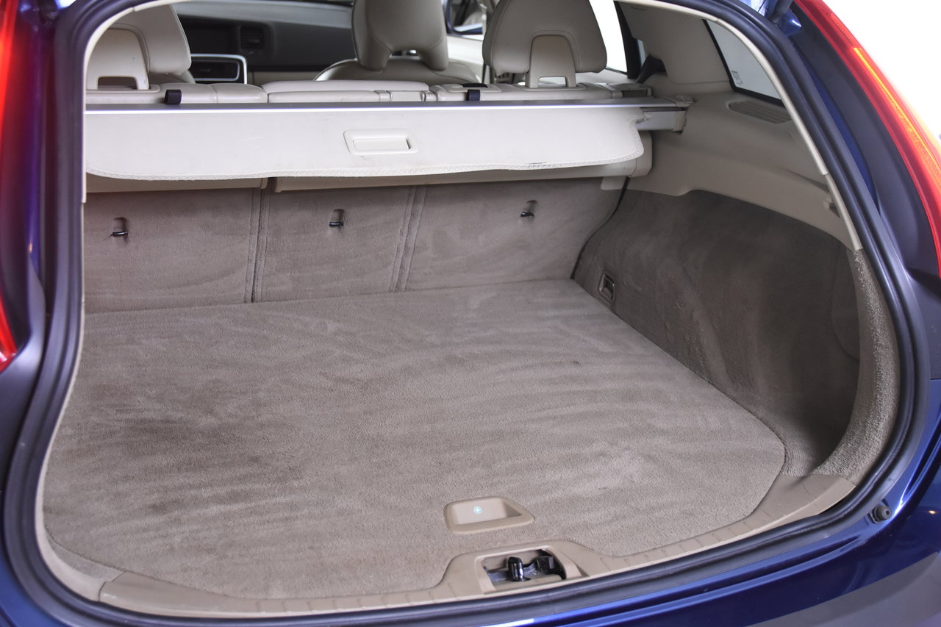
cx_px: 470
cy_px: 314
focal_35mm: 42
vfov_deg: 31.9
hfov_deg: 46.4
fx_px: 1098
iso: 1600
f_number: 4
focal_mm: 28
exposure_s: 1/60
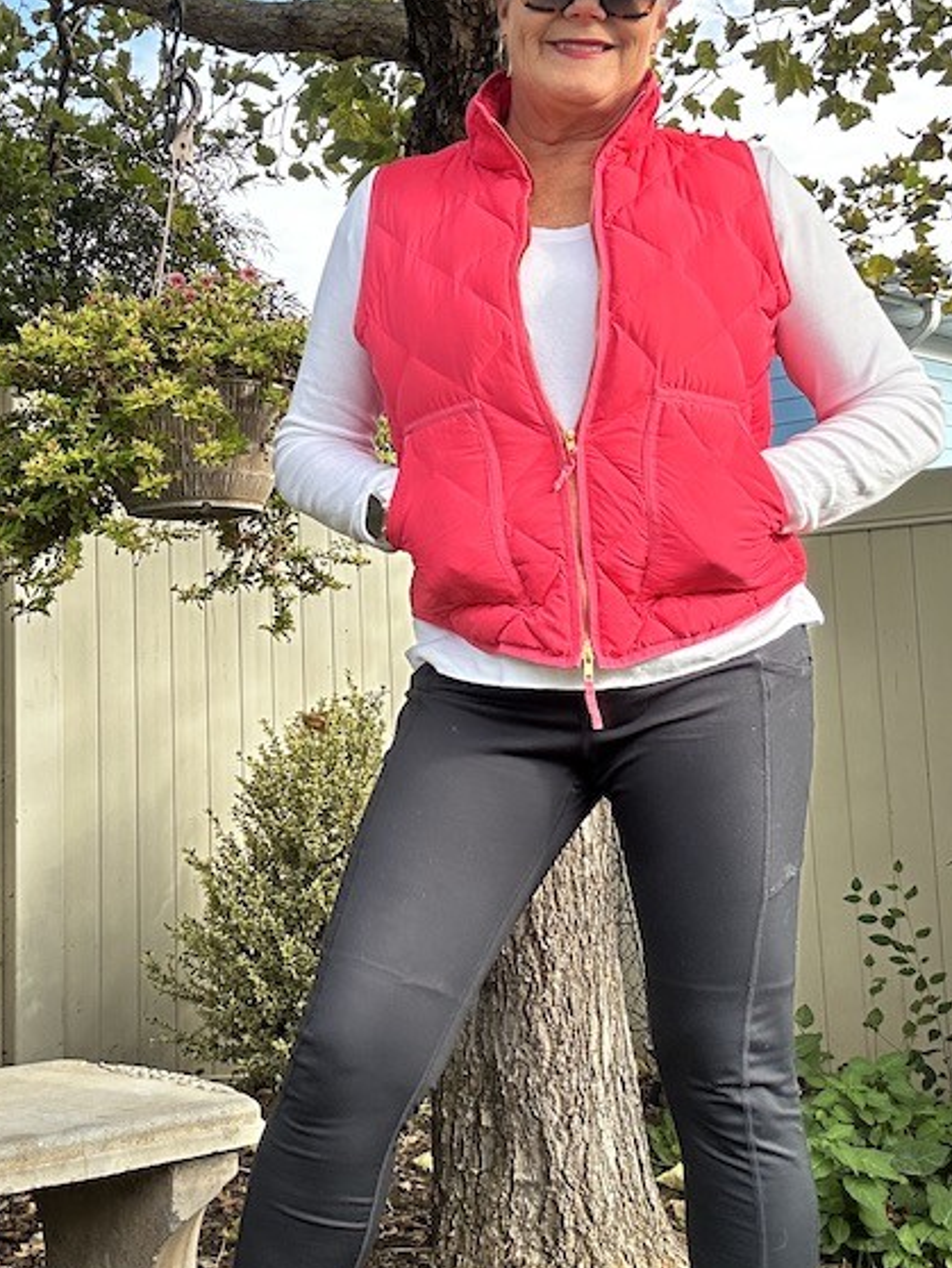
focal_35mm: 43
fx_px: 1576
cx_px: 325
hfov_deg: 33.4
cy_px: 536
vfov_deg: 43.7
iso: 25
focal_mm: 2.69
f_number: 1.9
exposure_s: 1/172
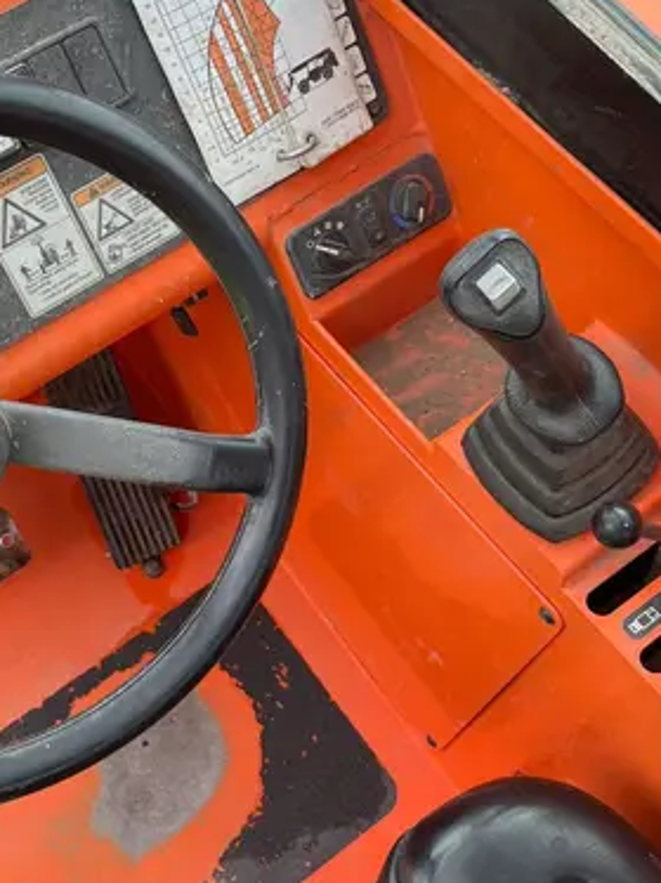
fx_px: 1300
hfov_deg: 28.5
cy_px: 414
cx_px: 262
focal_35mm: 51
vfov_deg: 37.5
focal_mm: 5.1
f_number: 1.6
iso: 50
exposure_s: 1/406
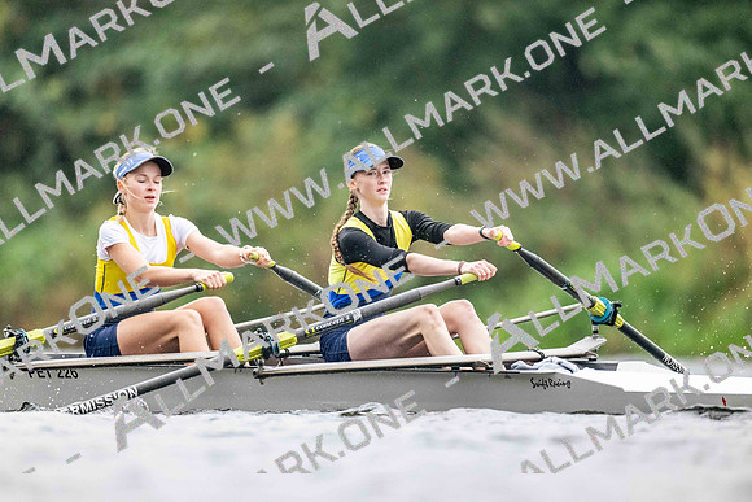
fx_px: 12536
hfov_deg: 3.4
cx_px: 376
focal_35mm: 600
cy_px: 251
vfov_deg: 2.3
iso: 7200
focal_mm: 600
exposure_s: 1/2500
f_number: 4
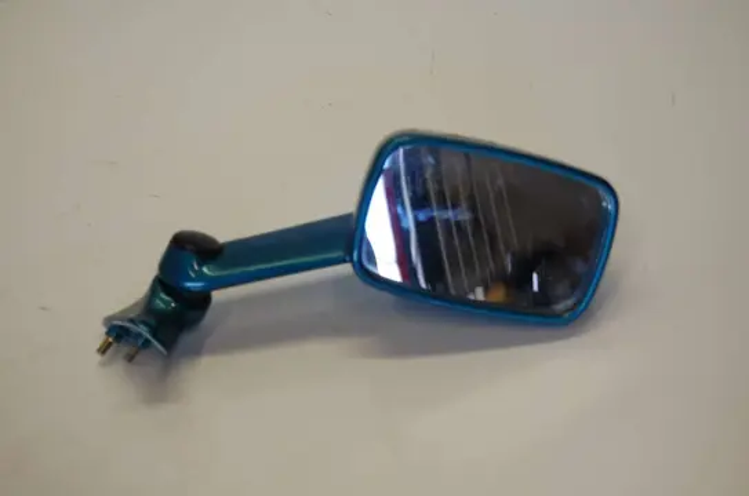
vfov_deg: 21.5
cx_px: 374
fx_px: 1308
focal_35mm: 63
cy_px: 248
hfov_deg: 31.9
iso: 400
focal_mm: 42
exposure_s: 1/80
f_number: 5.3
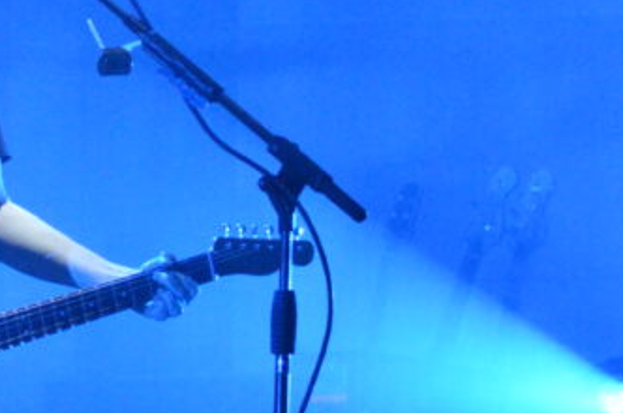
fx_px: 5596
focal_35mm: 324
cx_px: -131
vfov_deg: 4.2
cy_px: 71
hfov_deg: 6.3
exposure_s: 1/400
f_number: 4
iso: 5000
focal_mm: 70
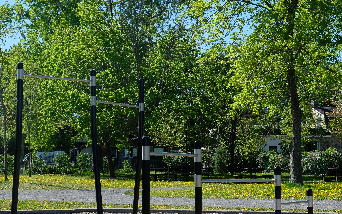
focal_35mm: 74
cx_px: 153
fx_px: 690
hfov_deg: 27.8
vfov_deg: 17.6
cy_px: 131
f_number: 8
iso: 400
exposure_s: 1/500
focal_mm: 34.3
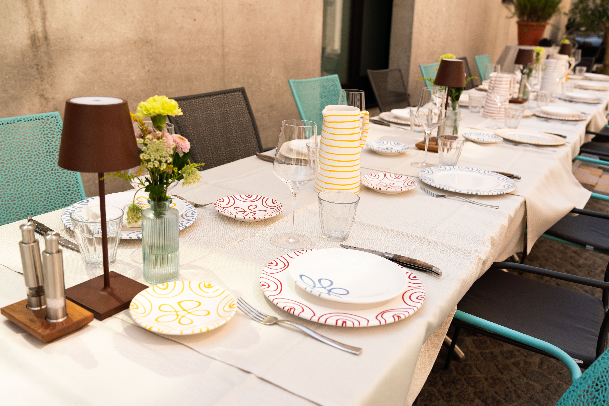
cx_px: 304
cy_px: 203
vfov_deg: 41.1
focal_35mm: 32
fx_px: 541
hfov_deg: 58.7
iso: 100
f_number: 4.5
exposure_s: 1/800
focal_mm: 32
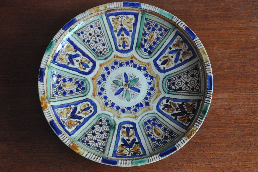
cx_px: 129
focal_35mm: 45
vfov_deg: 29.9
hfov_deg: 43.6
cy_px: 86
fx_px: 322
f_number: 4.2
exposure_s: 1/30
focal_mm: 30
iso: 1600
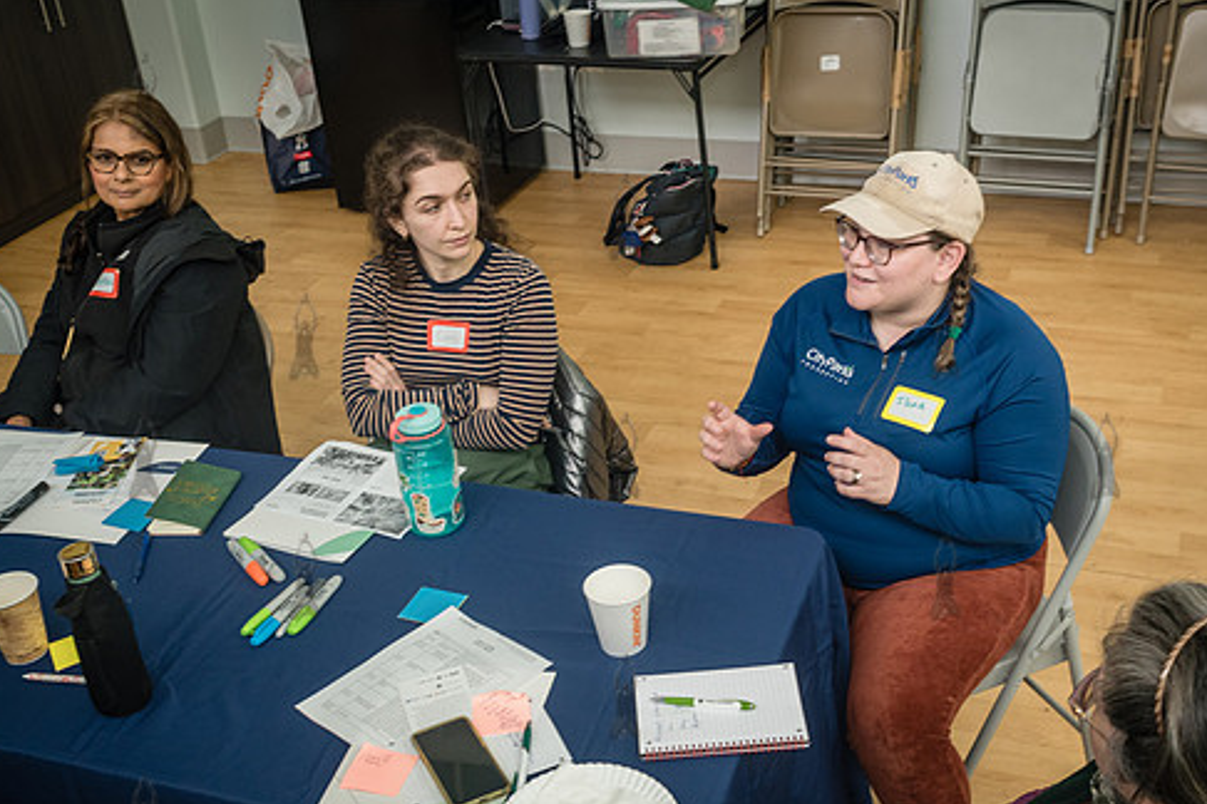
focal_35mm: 43
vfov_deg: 31.2
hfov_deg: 45.4
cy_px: 455
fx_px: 1442
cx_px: 623
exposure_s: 1/200
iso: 1250
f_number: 5.6
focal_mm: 35
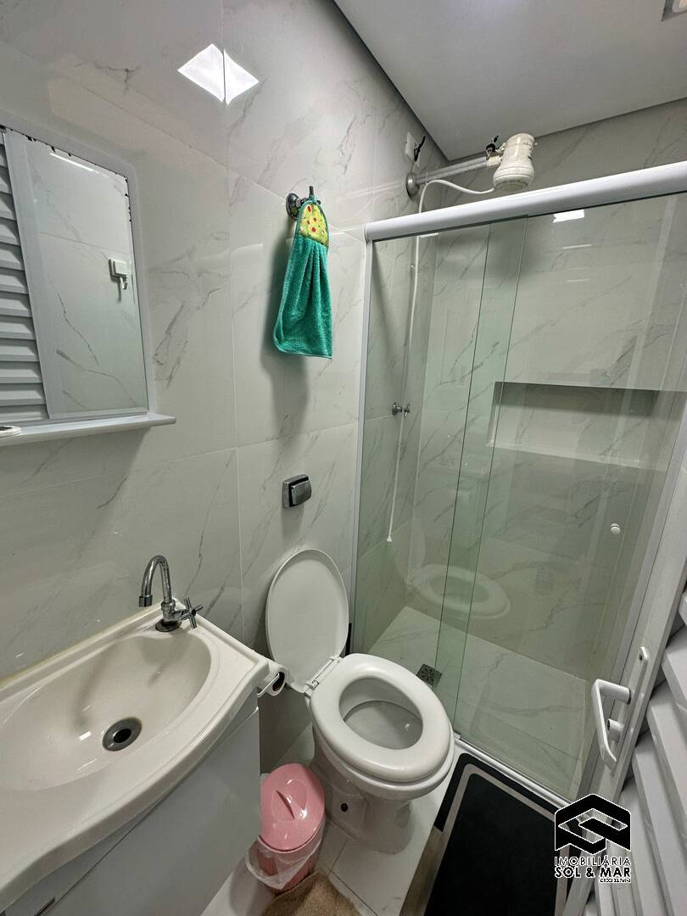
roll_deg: -2.2
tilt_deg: -15.1
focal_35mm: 14
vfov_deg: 102.1
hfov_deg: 85.7
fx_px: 370
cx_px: 344
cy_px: 458
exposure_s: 1/120
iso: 125
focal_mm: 2.22
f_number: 2.2
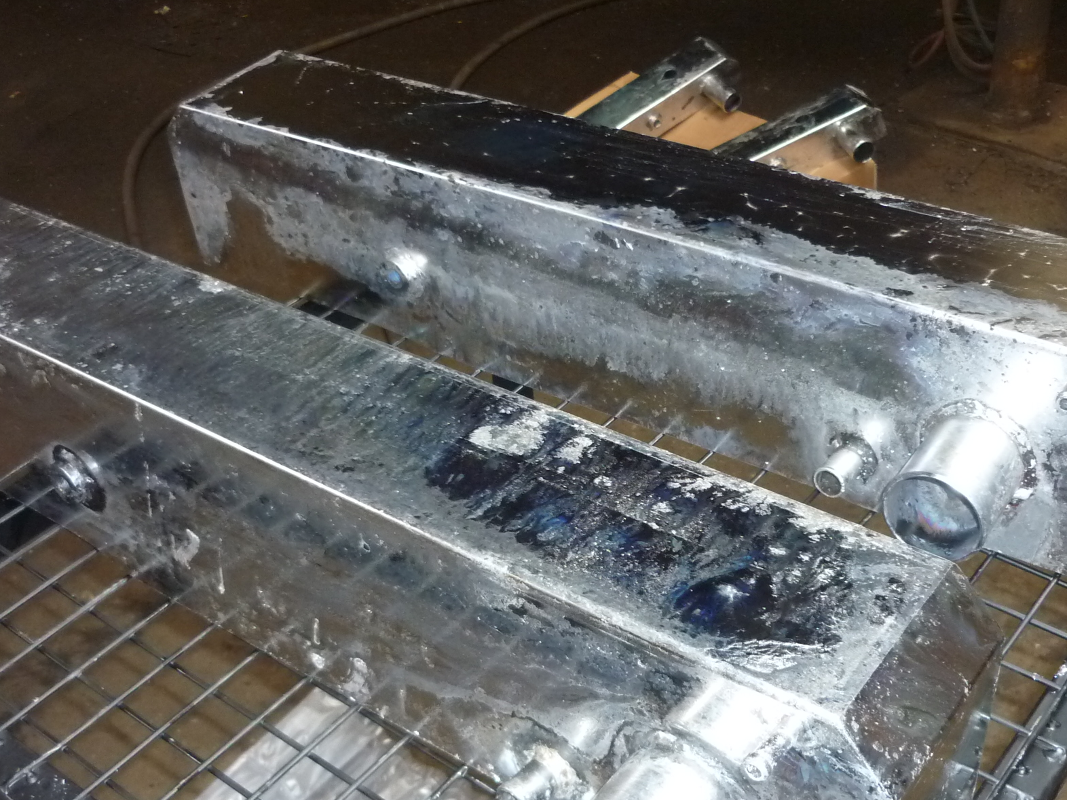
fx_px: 1325
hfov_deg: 43.8
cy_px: 484
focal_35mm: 43
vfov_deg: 33.5
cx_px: 555
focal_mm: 5.5
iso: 400
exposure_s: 1/30
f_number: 2.8
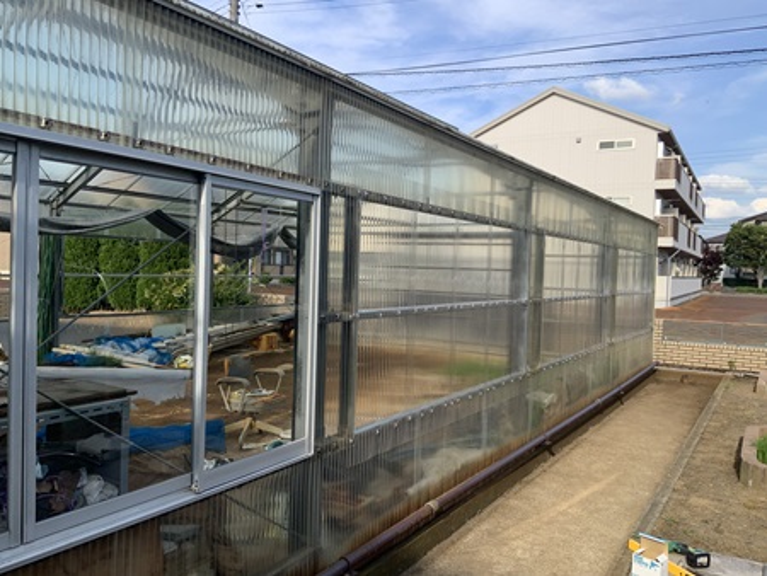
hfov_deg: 61.6
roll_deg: -1.4
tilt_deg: -3.4
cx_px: 384
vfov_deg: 48.3
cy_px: 288
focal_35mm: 29
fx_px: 643
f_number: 1.8
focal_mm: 3
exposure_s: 1/1055
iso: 16
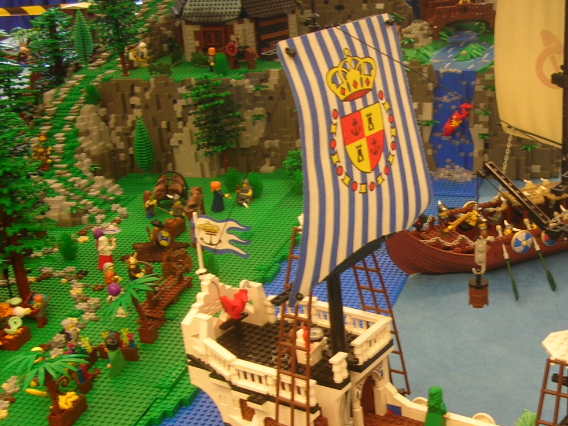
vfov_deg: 25.6
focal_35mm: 57
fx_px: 936
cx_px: 462
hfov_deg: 32.7
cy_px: 262
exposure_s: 1/9.6
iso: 50
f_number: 2.8
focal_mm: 5.8
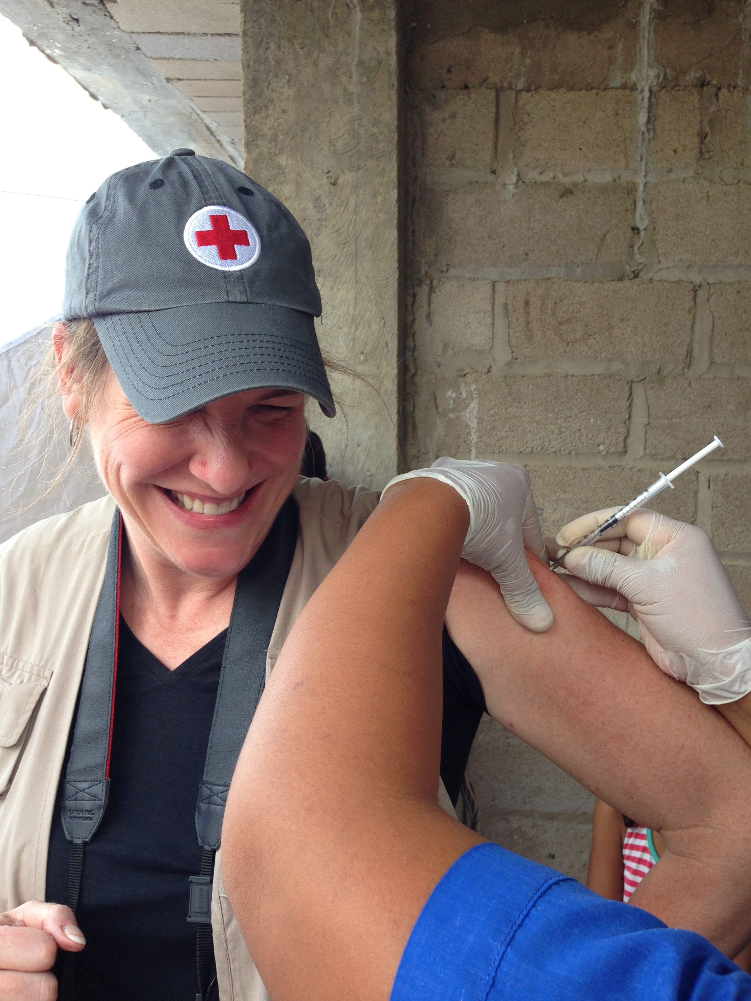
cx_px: 376
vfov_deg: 55.4
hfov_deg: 42.9
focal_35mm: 33
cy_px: 500
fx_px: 955
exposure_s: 1/164
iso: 50
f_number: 2.4
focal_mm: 4.12
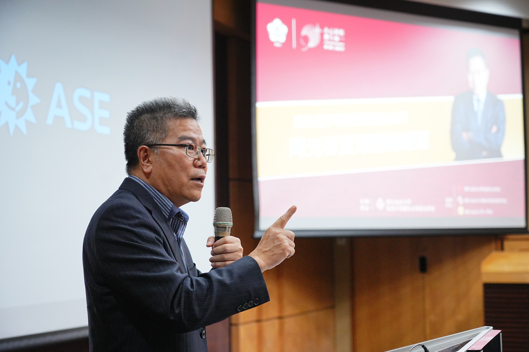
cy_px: 176
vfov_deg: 21.6
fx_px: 926
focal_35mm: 63
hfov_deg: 31.9
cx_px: 264
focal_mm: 63
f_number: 4
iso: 3200
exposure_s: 1/160
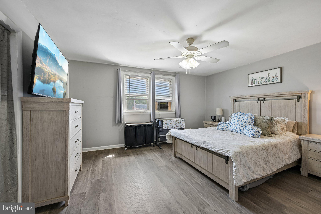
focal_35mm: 14
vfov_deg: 81.2
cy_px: 107
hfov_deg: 104.3
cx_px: 160
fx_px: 125
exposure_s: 1/13
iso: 400
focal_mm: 14
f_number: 8
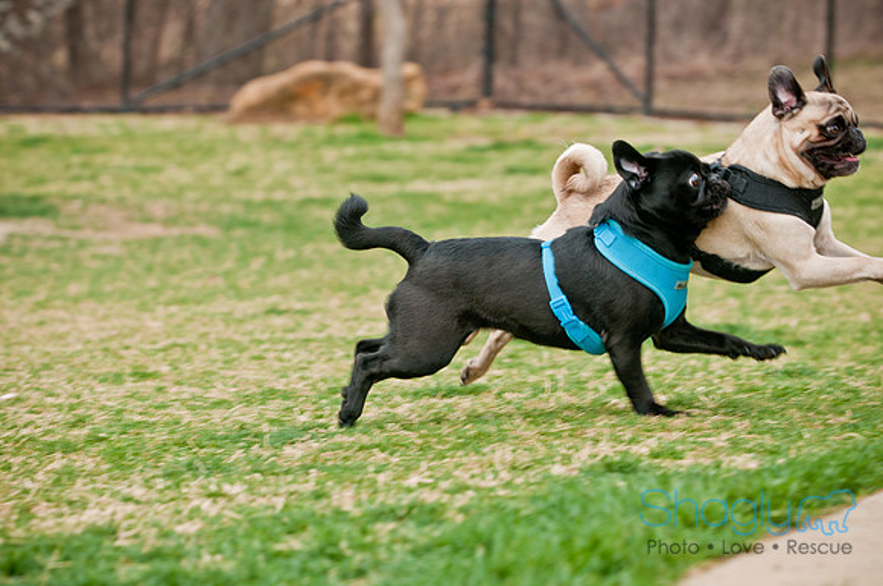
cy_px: 293
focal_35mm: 158
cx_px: 442
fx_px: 3858
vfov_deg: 8.7
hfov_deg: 13.1
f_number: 5
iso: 200
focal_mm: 105
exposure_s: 1/400
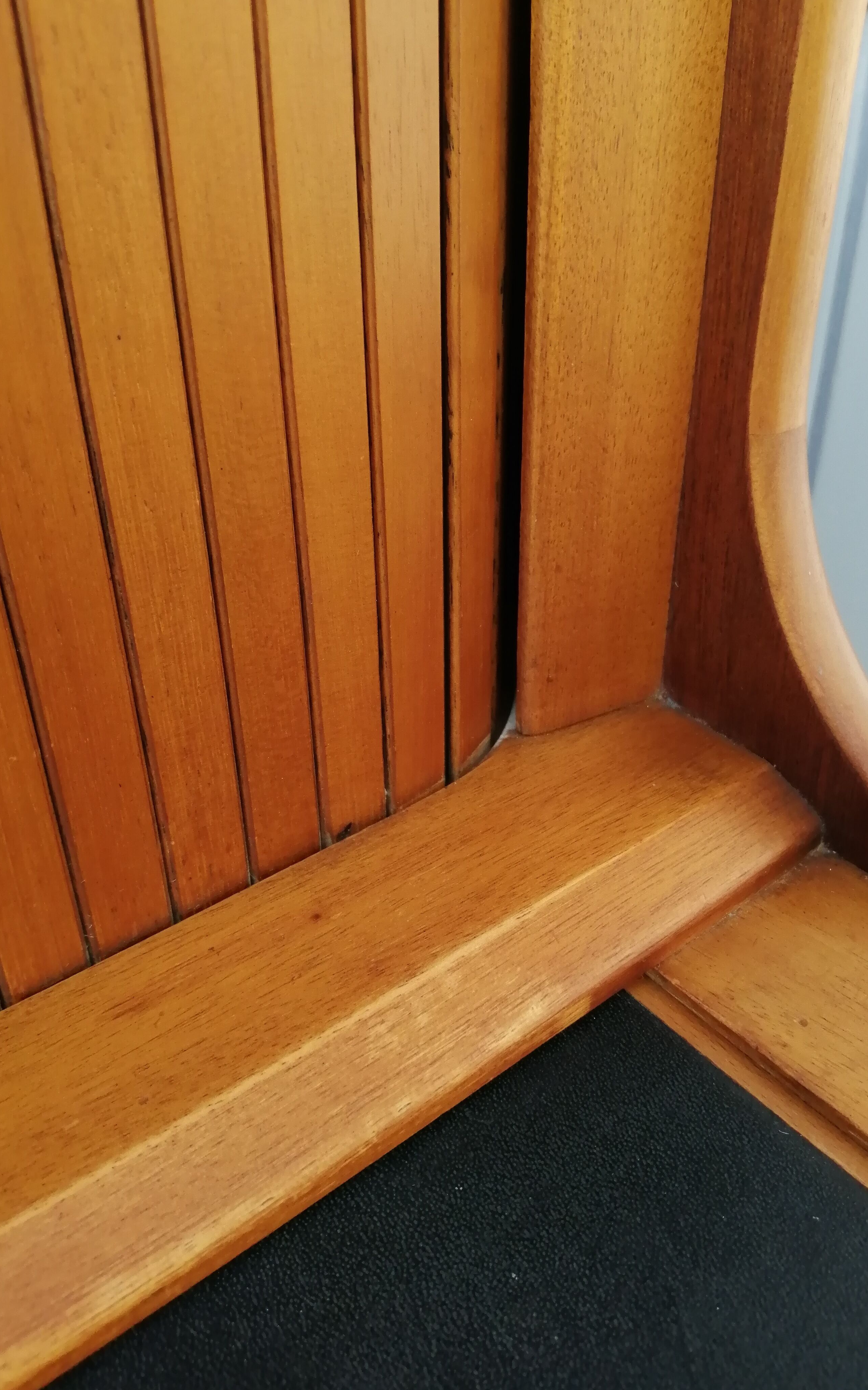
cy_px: 689
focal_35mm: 28
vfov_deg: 66.5
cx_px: 488
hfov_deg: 44.4
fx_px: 1060
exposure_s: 1/900
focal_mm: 3.6
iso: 160
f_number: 1.8
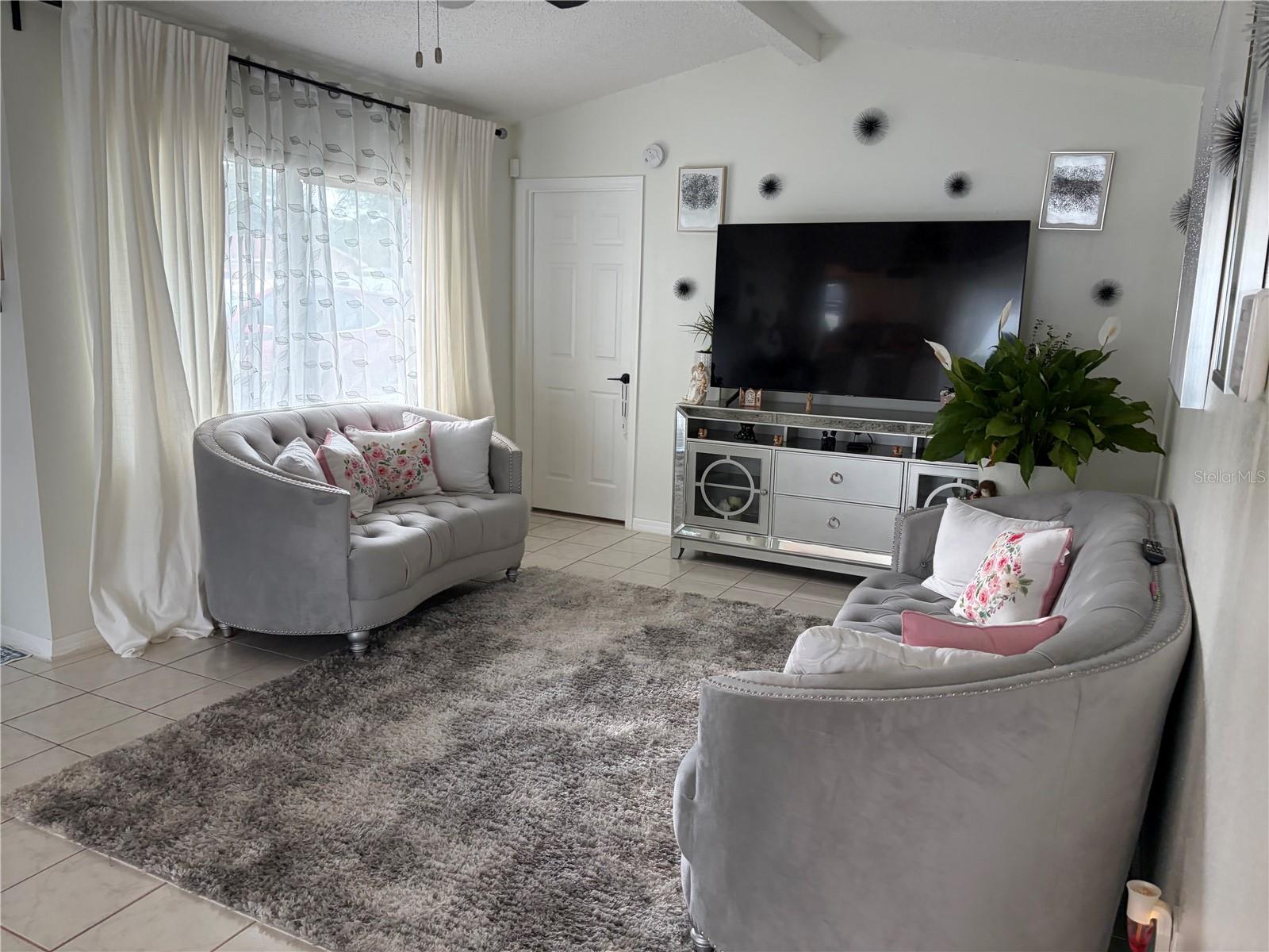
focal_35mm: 26
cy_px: 476
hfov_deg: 67.3
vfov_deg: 53.1
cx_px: 634
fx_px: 953
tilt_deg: -9.8
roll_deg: -0.1
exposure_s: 1/120
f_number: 1.6
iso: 200
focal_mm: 5.96
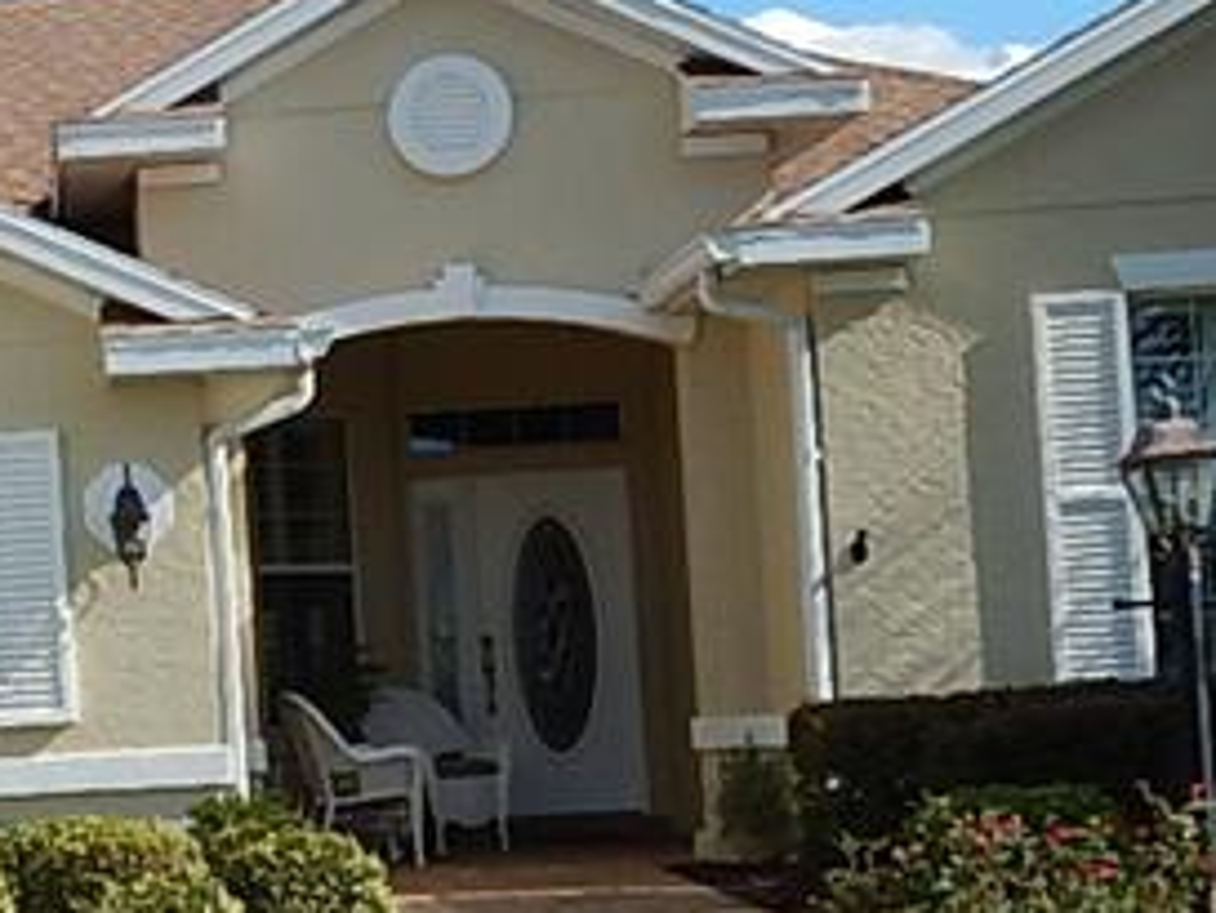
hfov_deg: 20.4
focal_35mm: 90
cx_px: -236
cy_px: 601
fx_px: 3163
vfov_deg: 16.4
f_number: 4.1
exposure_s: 1/1000
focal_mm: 4.3
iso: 125
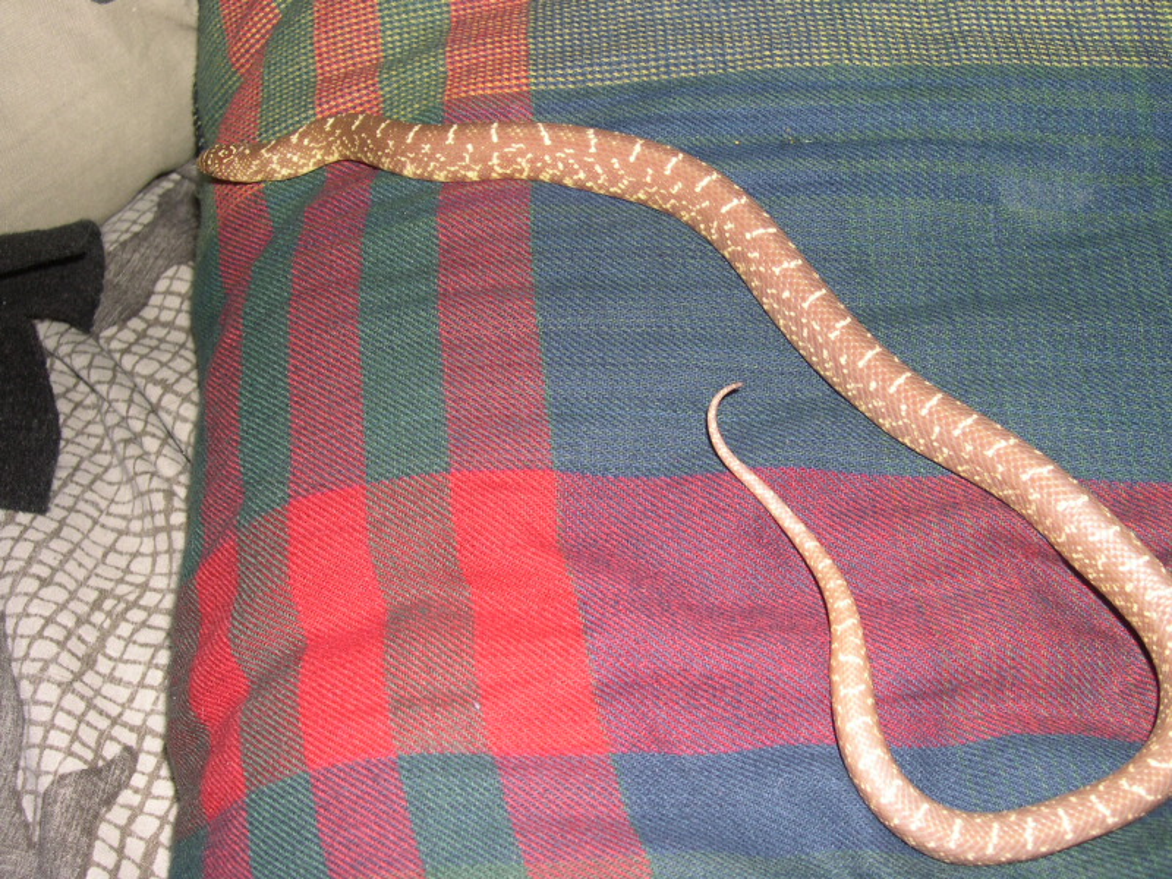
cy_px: 440
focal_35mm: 42
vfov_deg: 34.3
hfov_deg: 44.8
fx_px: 1422
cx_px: 586
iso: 100
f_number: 8
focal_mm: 9
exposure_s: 1/60
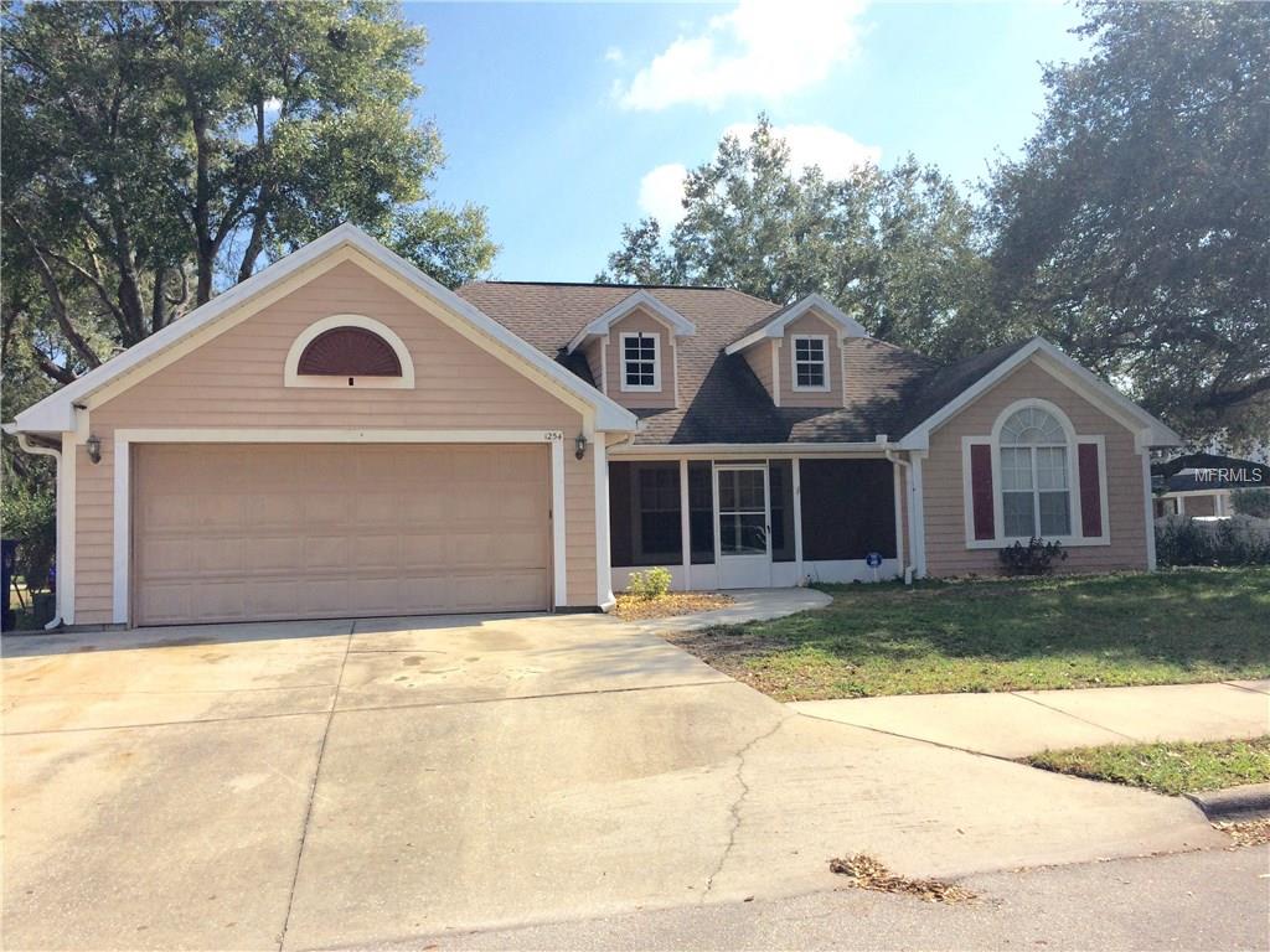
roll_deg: +1.3
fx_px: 1064
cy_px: 476
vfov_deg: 48.2
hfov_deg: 61.7
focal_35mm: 29
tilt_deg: +3.2
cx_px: 635
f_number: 2.2
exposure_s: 1/2415
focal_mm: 4.15
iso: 32
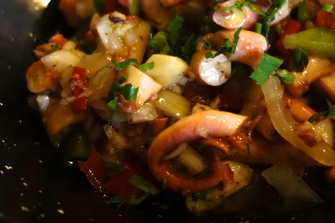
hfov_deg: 30.4
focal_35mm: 66
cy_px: 35
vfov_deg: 20.3
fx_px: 614
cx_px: 210
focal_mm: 10.4
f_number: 1.8
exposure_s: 1/30
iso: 500
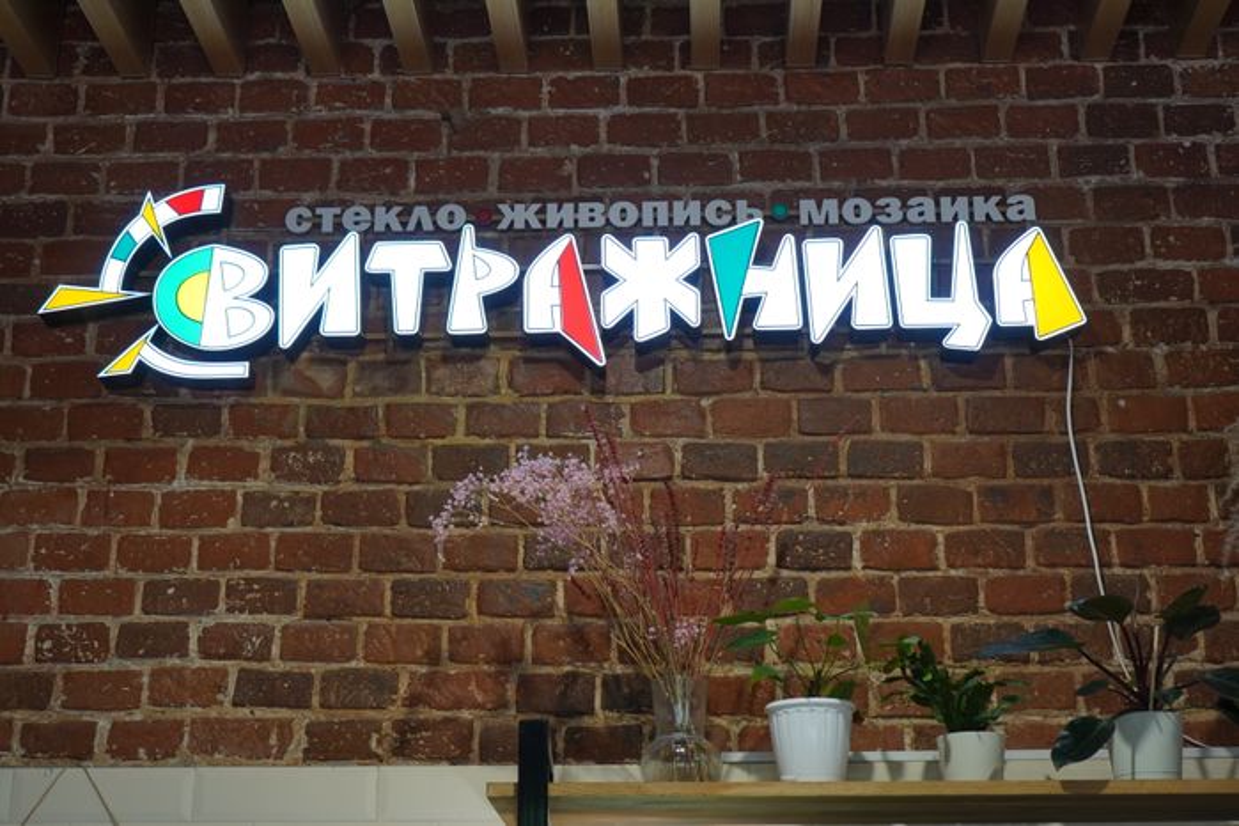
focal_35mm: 53
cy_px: 413
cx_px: 620
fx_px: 1824
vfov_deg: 25.5
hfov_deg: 37.5
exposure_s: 1/60
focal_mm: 53
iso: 250
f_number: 5
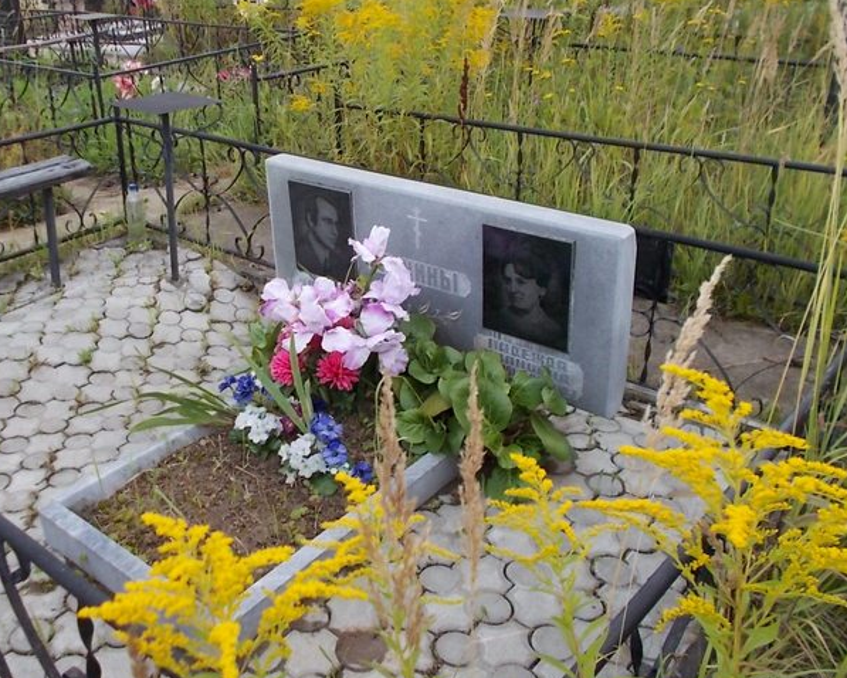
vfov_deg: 43.2
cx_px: 325
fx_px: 853
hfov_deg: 52.3
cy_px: 281
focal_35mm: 34
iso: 80
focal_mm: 4.6
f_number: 3.2
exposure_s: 1/160
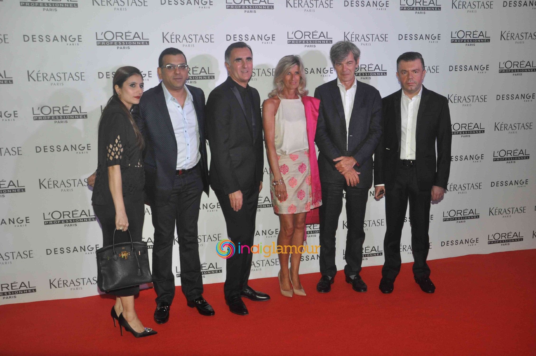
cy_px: 178
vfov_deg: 36.8
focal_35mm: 36
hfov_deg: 53.2
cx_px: 268
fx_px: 535
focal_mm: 24
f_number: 8
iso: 800
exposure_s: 1/250
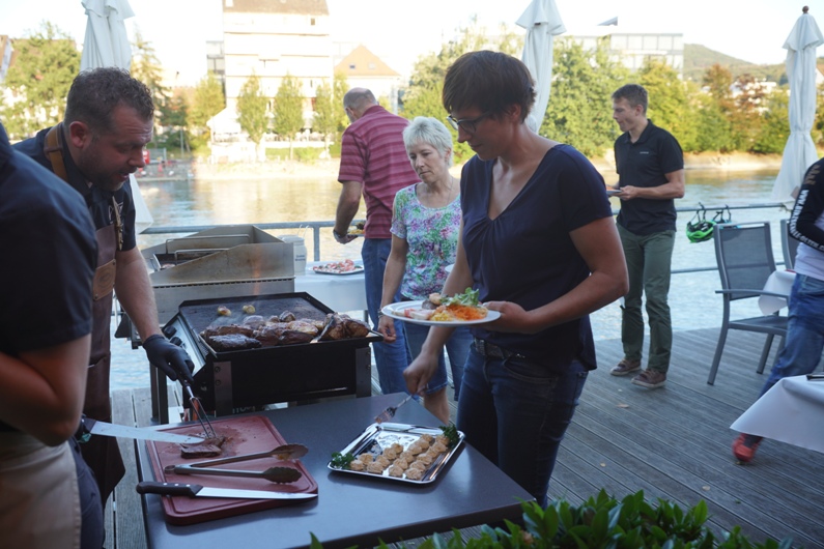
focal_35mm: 35
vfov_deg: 37.9
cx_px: 412
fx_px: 801
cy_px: 274
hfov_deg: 54.4
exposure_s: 1/60
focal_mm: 35
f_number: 4
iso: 100
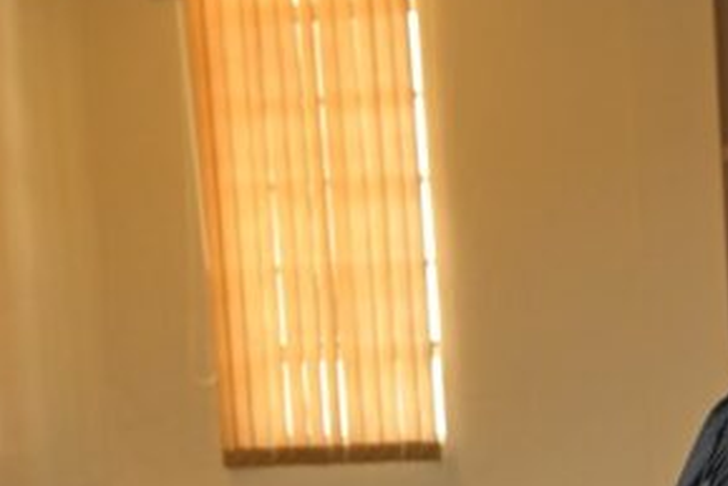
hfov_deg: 12.0
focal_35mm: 163
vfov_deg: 8.4
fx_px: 3298
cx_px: 1106
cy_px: 543
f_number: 5.6
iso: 2500
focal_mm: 46
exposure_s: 1/200
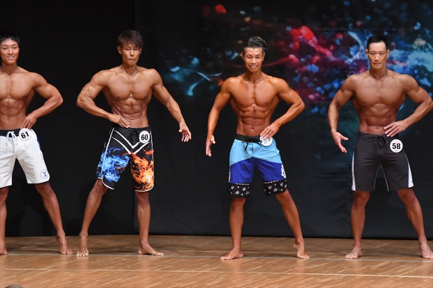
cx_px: 216
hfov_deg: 7.2
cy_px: 144
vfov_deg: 4.8
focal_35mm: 285
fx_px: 3426
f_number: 5.6
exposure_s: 1/400
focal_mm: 190
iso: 8000
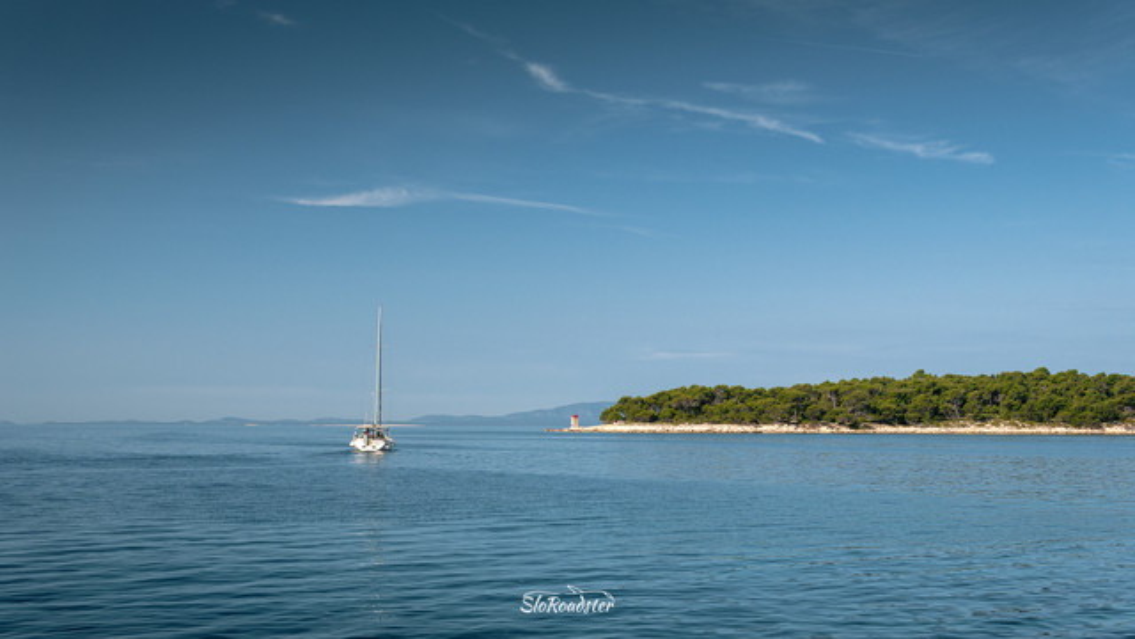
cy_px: 332
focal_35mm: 48
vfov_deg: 24.9
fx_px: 1447
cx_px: 559
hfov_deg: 42.8
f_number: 10
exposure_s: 1/160
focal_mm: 30
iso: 100
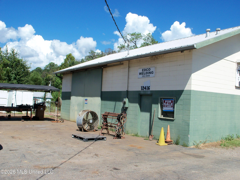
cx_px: 120
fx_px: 243
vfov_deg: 40.7
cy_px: 90
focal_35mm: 35
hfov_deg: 52.6
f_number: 5.5
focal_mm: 6.3
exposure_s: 1/400
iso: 80
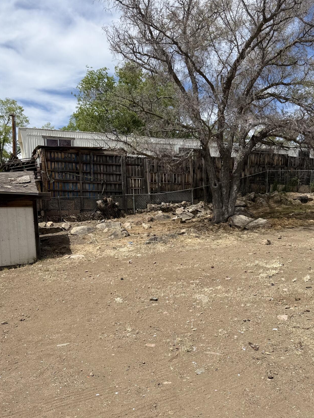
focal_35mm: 29
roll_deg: -0.3
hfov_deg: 48.2
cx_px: 168
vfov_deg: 61.3
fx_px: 351
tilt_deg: -6.3
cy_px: 243
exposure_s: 1/6173
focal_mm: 6.76
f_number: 1.78
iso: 80
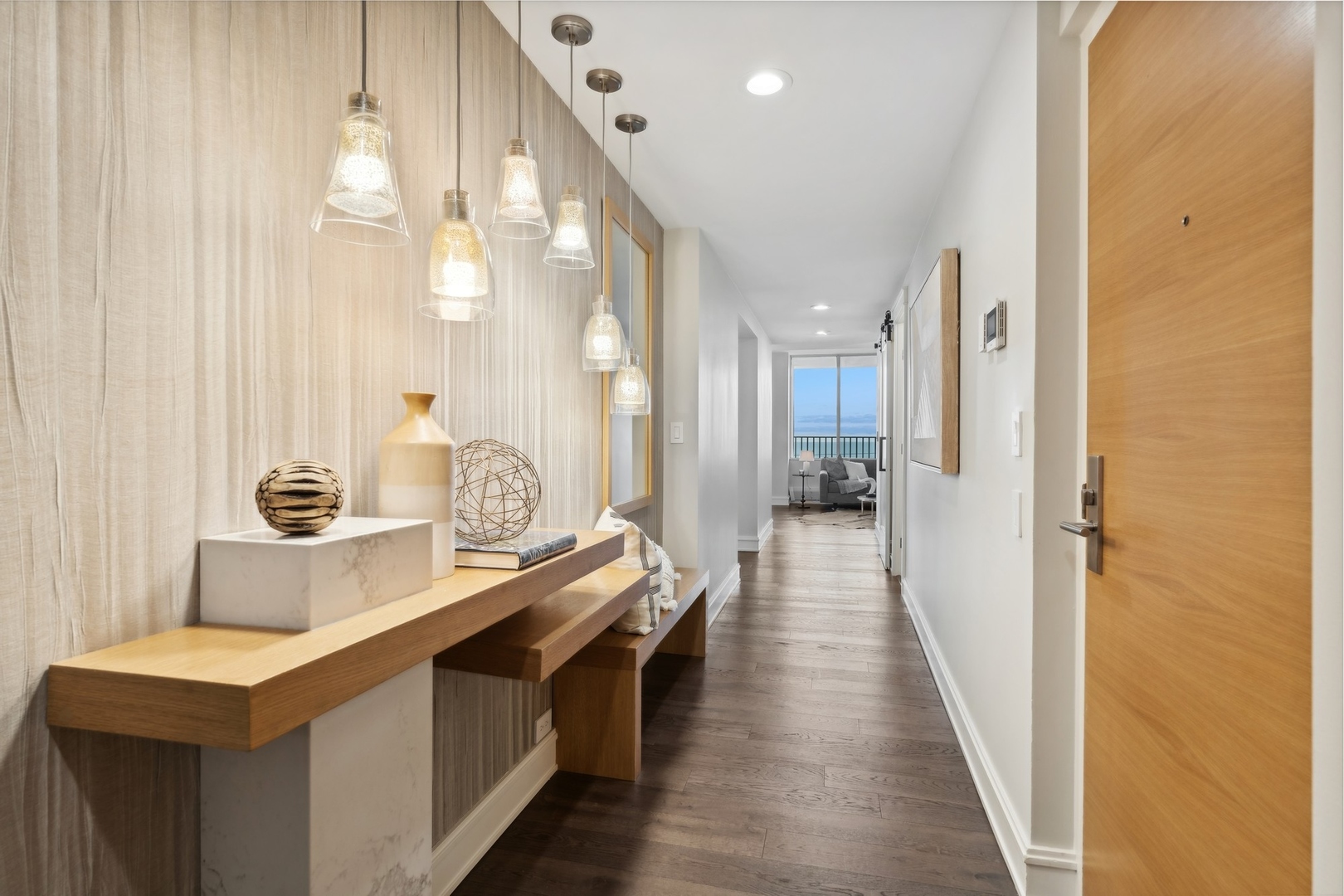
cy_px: 448
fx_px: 672
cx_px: 672
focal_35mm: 18
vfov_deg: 67.4
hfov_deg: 90.0
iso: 320
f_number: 8
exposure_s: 1/20
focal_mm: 18
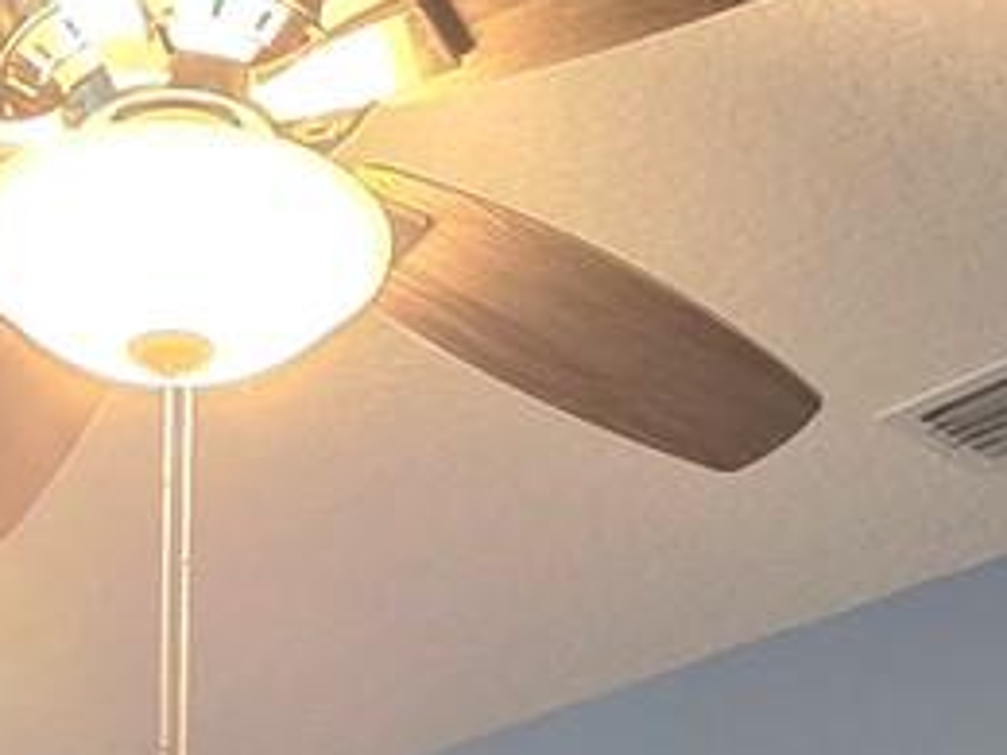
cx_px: 85
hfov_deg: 23.7
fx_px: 2327
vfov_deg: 13.6
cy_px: 1789
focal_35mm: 80
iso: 320
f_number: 1.9
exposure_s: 1/60.2
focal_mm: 2.2
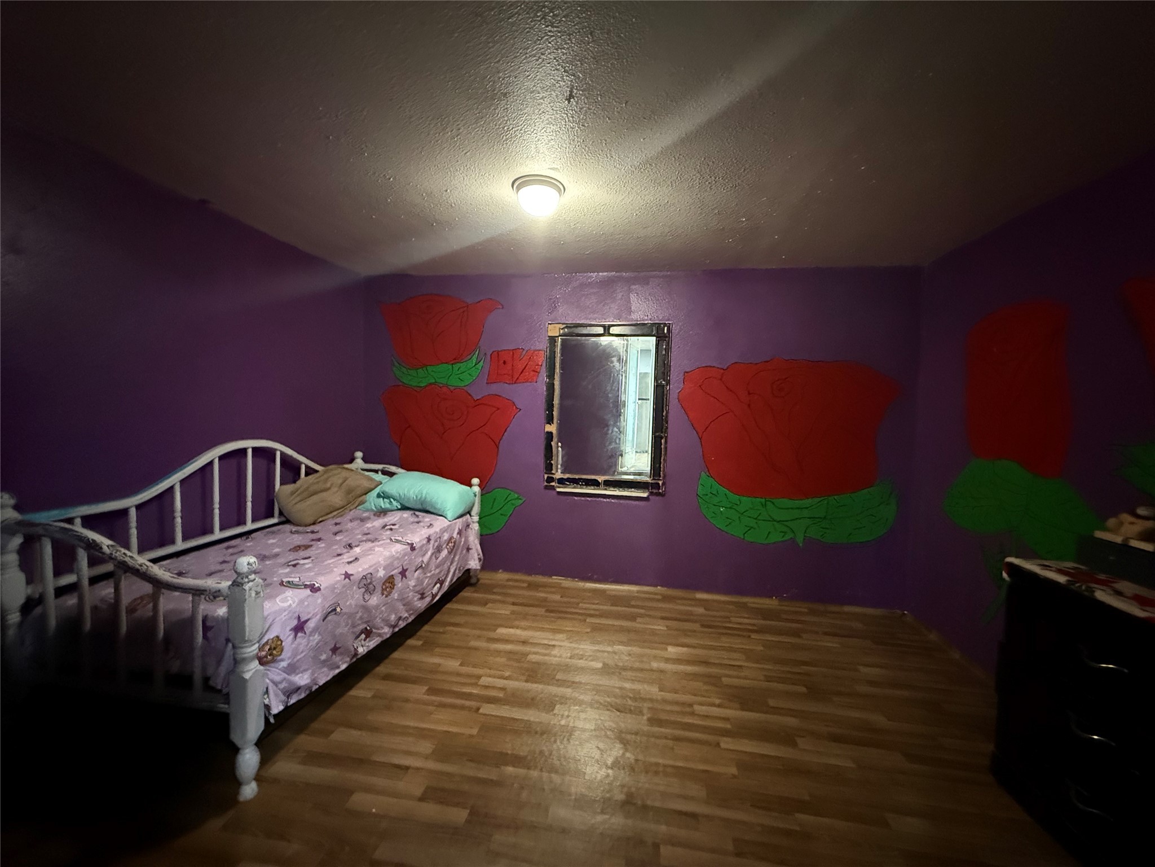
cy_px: 434
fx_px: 467
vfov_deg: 85.7
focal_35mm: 14
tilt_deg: -1.7
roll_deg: -2.2
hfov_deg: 102.1
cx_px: 578
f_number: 2.2
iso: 1250
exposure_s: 1/30
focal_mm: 2.22
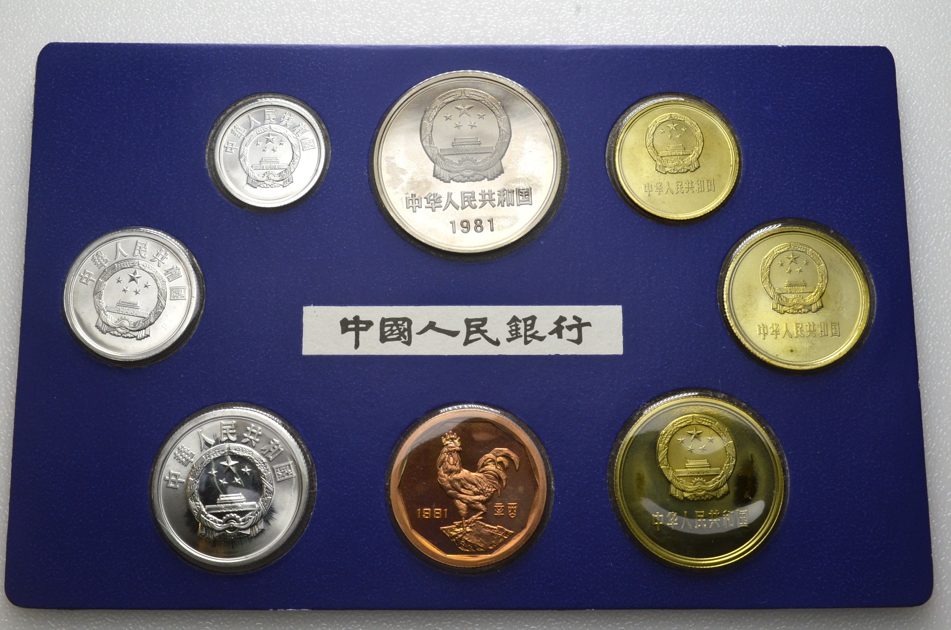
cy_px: 315
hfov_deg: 41.2
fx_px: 1265
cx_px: 476
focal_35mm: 48
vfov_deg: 28.0
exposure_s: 1/250
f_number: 14
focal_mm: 32
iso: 400
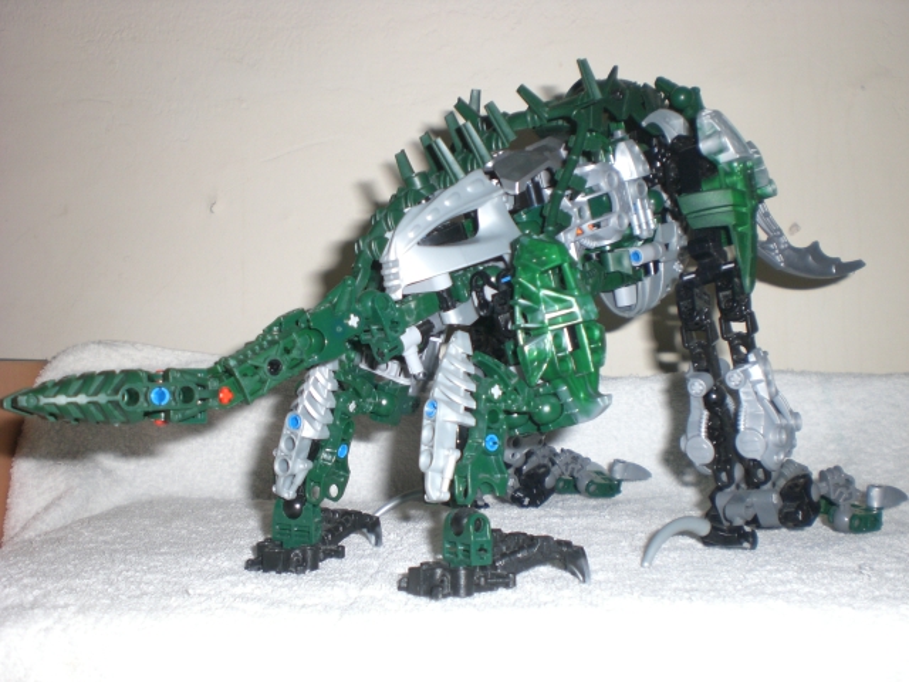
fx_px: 998
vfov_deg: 37.7
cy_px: 341
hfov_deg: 49.0
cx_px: 454
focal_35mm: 38
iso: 100
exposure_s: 1/60
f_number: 3.1
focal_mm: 6.3
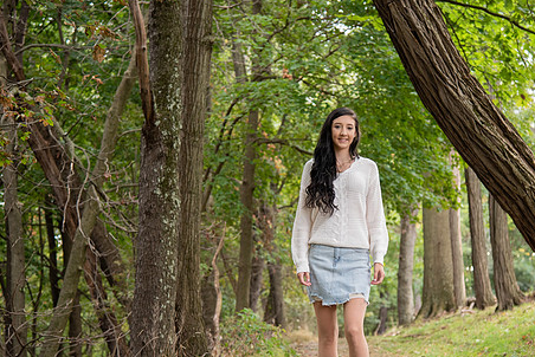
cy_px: 209
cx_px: 333
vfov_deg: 14.6
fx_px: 1398
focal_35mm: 94
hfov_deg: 21.6
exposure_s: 1/200
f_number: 4
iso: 800
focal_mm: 70
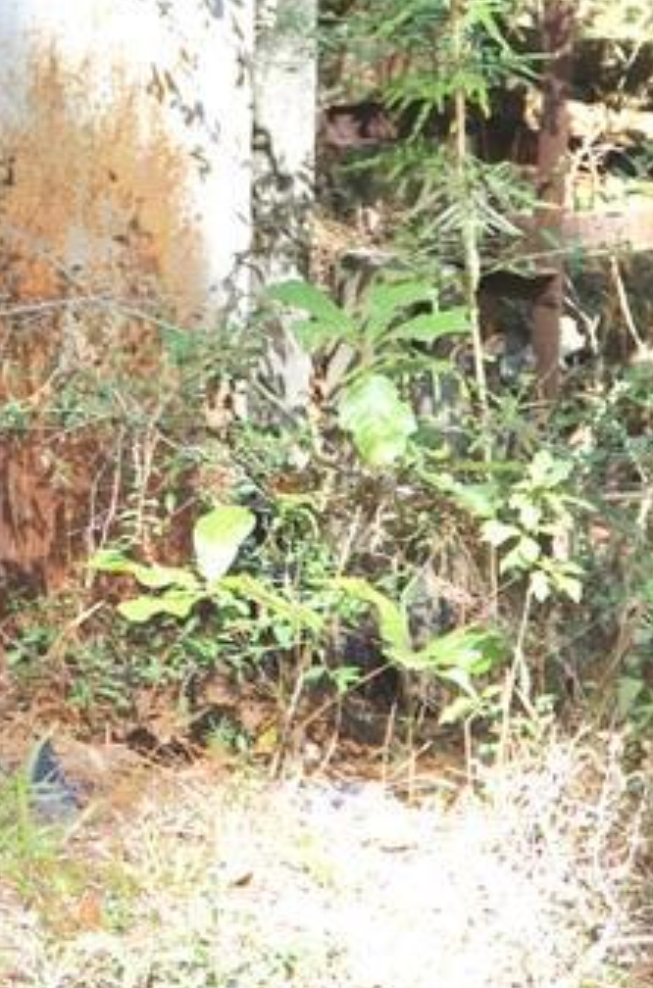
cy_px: -101
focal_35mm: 258
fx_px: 7053
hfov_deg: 5.3
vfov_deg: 8.0
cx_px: -193
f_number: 4.5
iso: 200
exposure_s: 1/100
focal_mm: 53
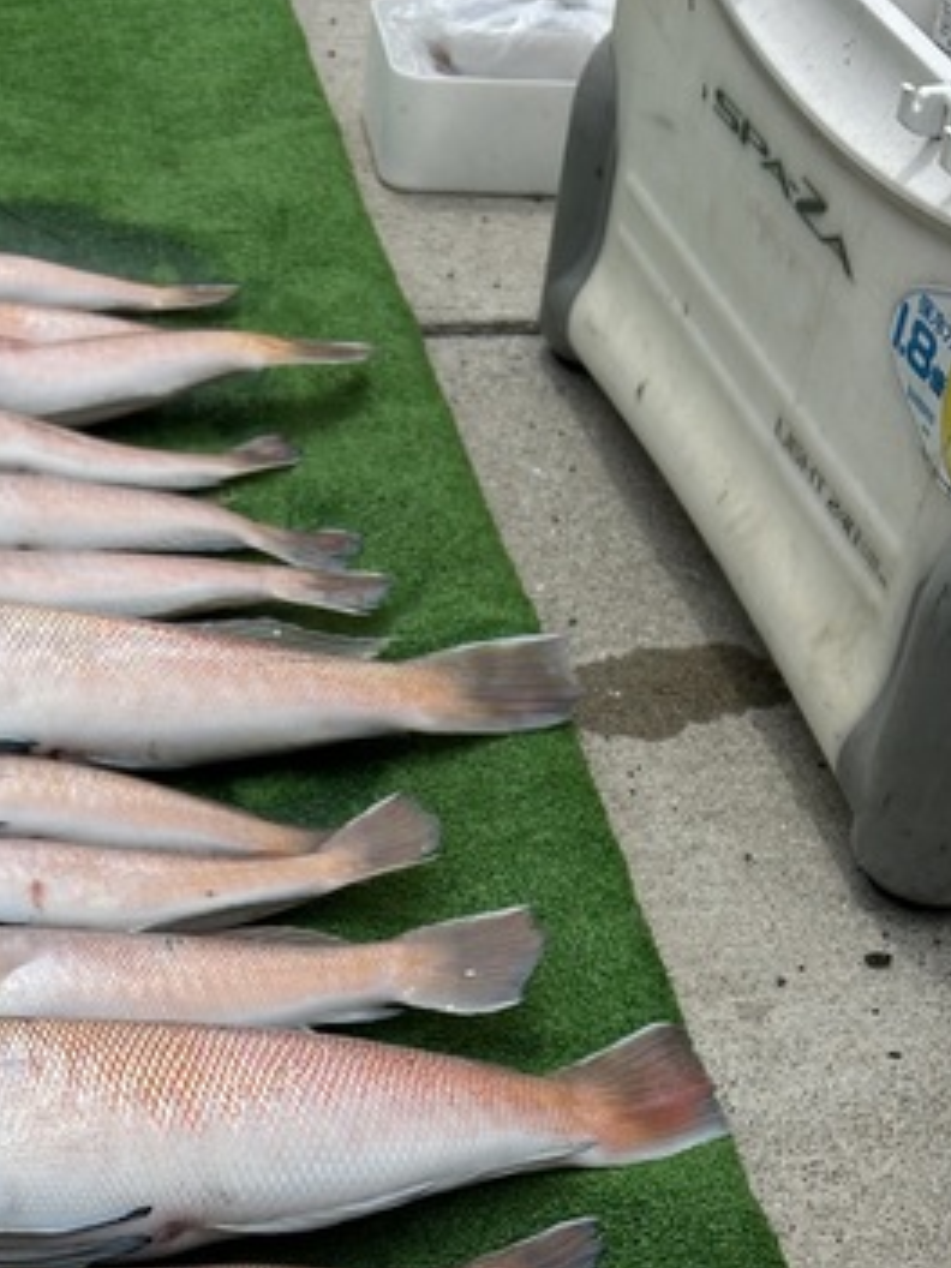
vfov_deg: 27.9
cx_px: 191
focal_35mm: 63
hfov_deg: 23.0
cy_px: 1408
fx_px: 2308
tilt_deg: -48.8
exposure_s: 1/8696
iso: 50
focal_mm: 5.7
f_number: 1.5
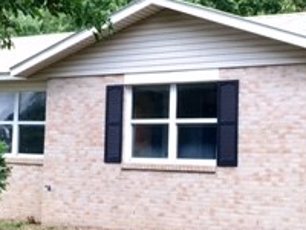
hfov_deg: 21.0
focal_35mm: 93
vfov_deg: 15.9
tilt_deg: +5.2
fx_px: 822
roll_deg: -2.5
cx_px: 115
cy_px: 118
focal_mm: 4.15
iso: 25
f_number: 2.2
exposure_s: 1/185
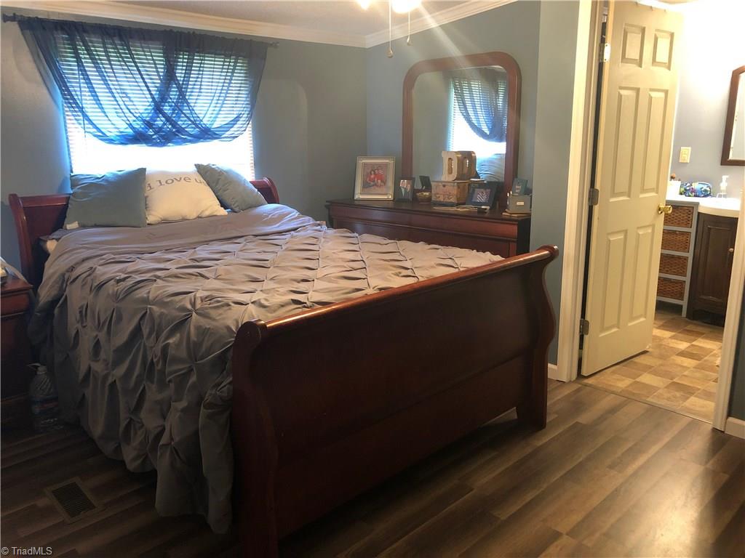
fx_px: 603
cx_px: 372
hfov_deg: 63.4
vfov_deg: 49.7
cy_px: 279
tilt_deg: -13.3
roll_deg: +0.7
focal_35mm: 28
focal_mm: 3.99
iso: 80
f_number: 1.8
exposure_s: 1/7
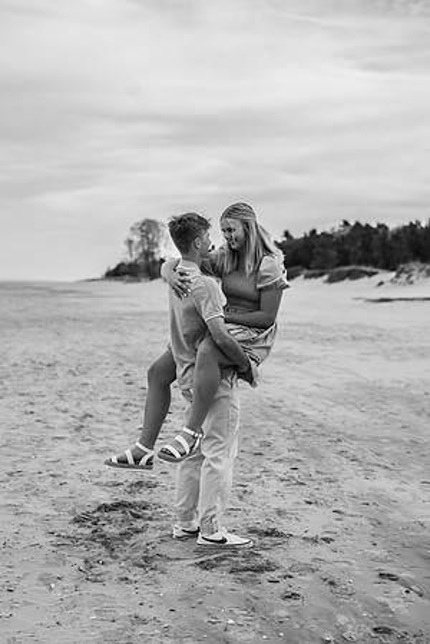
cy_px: 322
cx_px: 215
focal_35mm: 58
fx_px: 1039
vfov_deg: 34.5
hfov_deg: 23.4
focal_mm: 58
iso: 200
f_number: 2.8
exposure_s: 1/1600
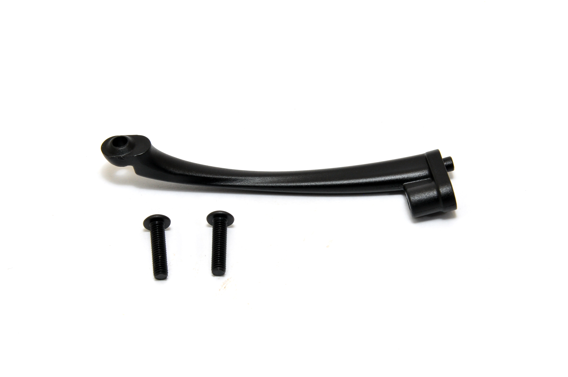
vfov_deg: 4.6
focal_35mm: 300
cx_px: 284
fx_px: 4728
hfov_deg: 6.9
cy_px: 188
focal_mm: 200
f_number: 22
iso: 400
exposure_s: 1/60
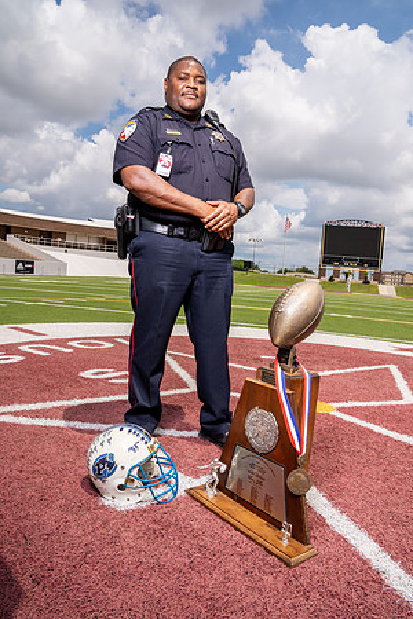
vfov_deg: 73.7
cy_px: 310
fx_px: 413
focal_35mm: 24
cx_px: 206
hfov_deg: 53.1
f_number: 11
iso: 125
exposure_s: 1/200
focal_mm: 24
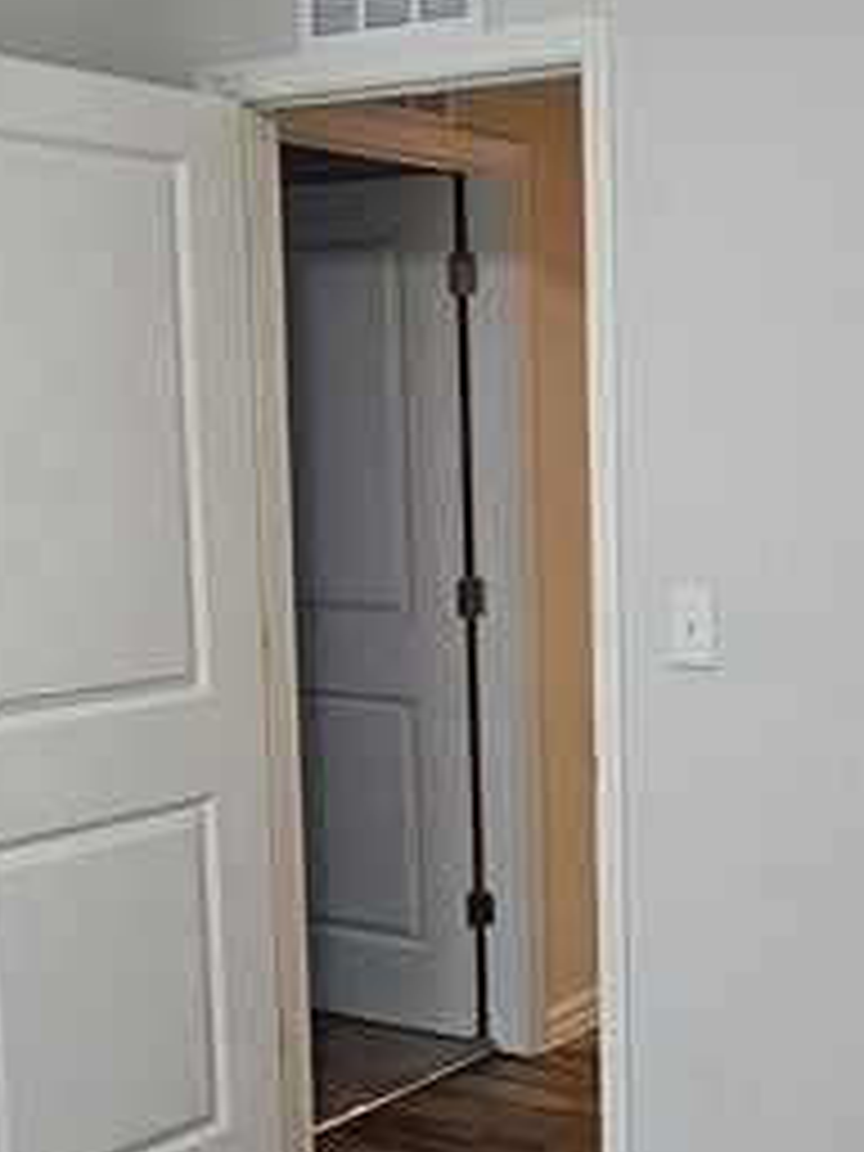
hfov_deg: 27.1
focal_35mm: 52
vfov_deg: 36.8
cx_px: 760
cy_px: 612
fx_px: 1731
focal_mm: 2.2
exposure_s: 1/40
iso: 400
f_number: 2.2
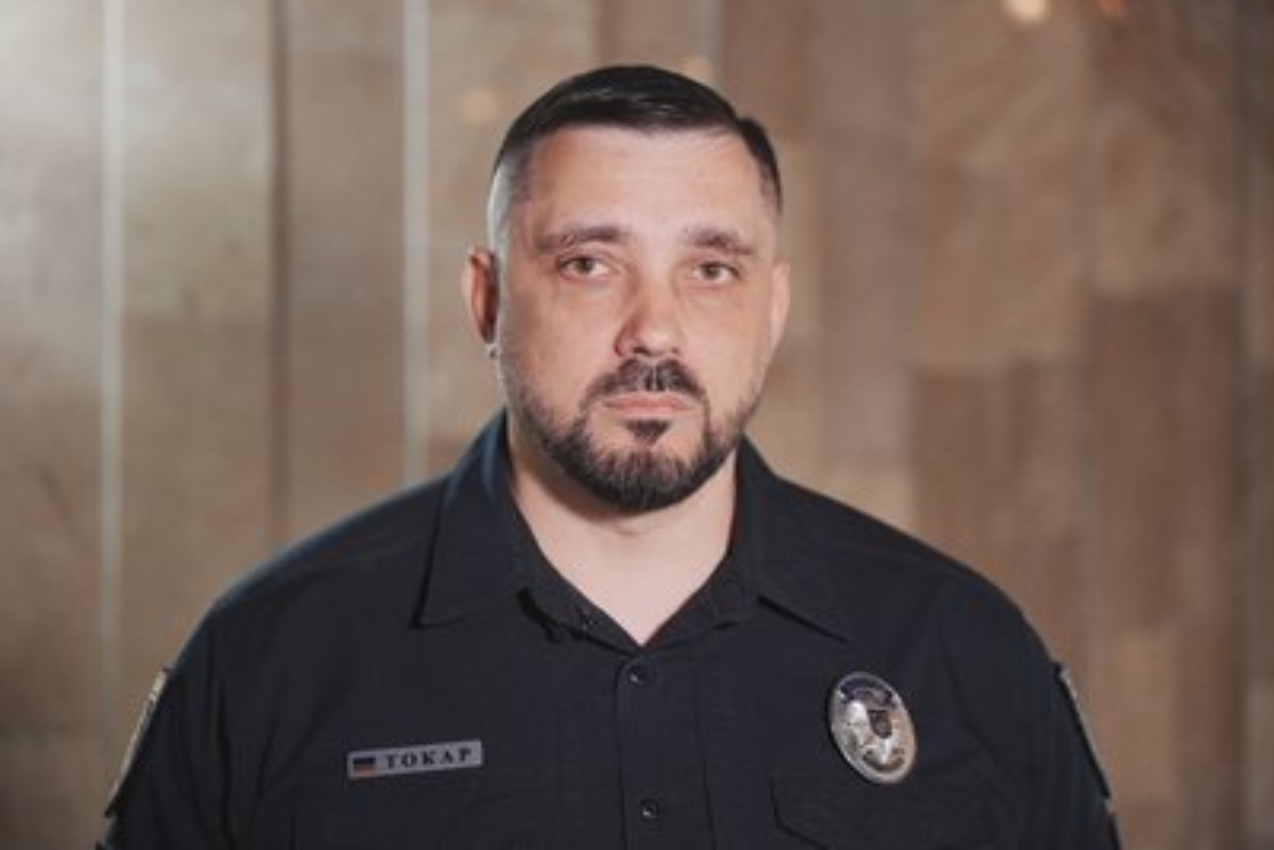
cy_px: 425
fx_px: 2407
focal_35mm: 68
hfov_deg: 29.6
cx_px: 637
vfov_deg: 20.0
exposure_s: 1/80
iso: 2000
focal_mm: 68
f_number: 3.2
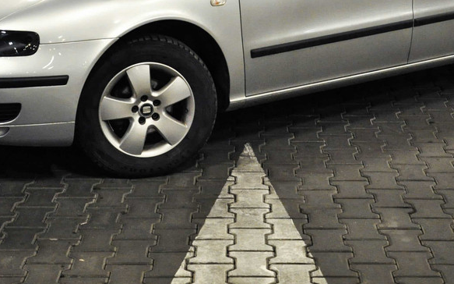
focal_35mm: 82
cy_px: -5
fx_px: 1014
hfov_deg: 25.2
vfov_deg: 15.6
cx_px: 255
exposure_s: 1/20
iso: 1250
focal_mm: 26
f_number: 4
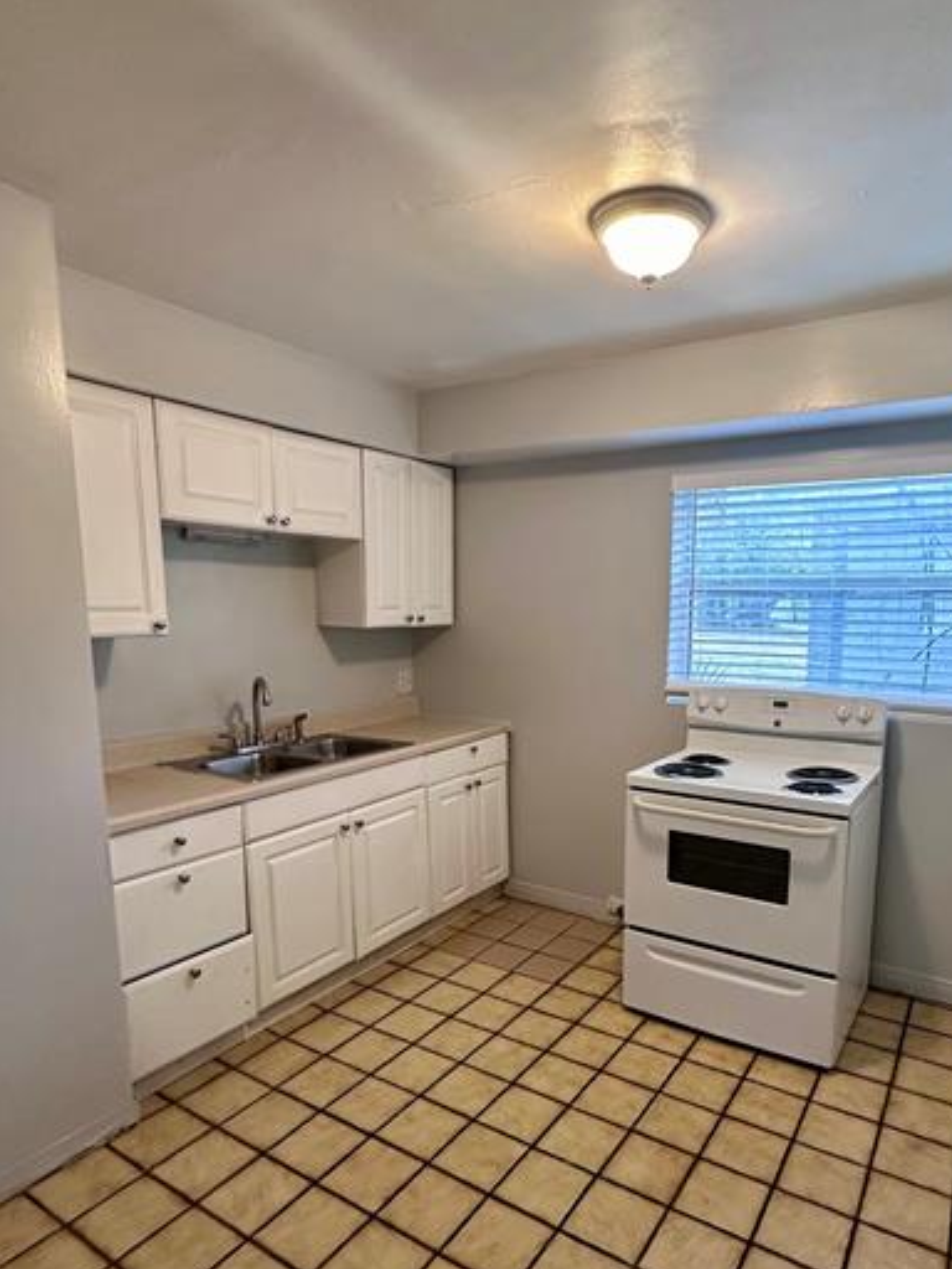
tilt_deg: -9.5
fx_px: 770
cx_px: 550
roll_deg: -1.1
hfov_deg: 63.1
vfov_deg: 78.5
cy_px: 726
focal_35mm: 21
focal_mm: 2.22
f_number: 2.2
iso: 250
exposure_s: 1/60
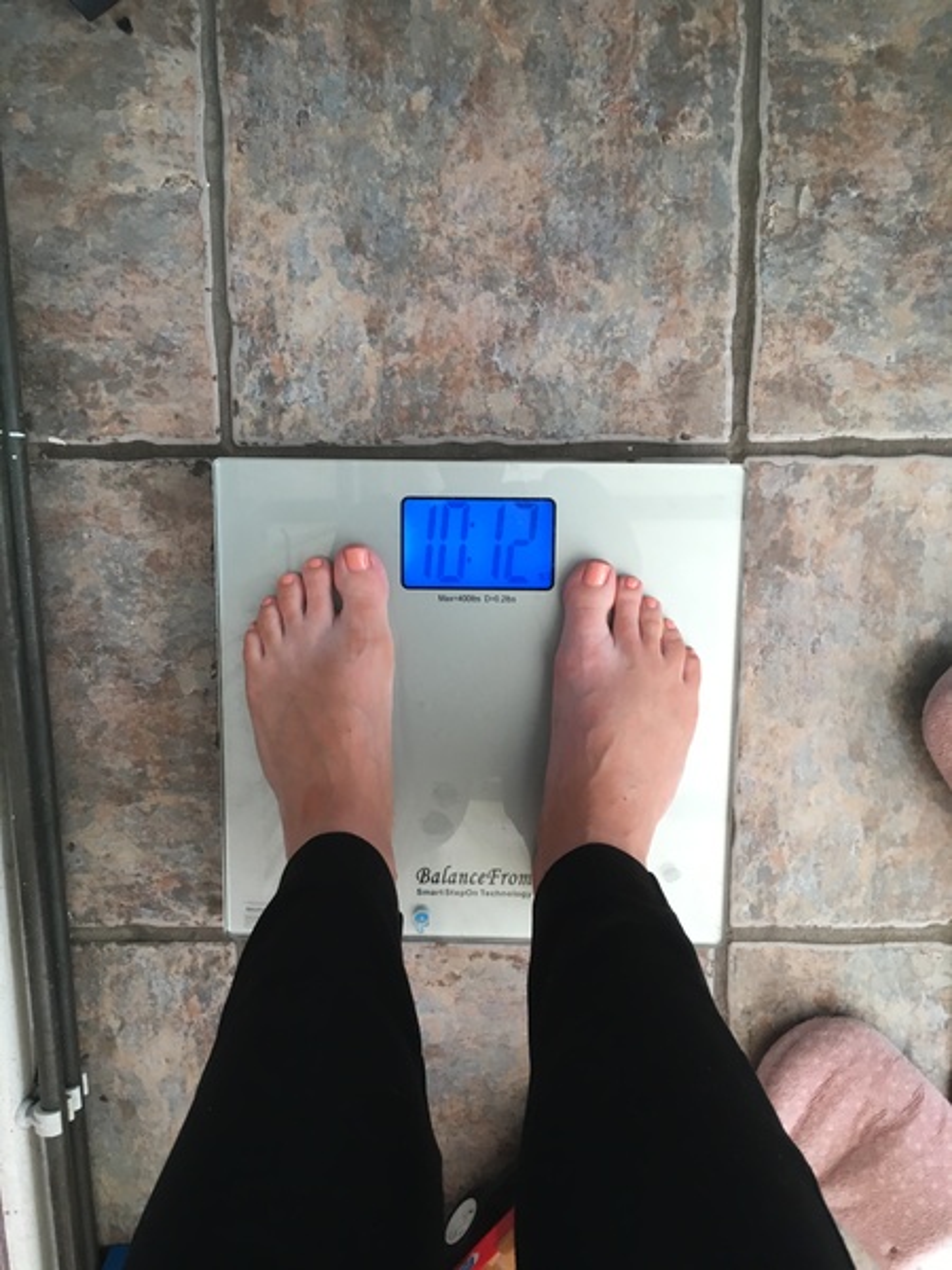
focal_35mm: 29
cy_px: 635
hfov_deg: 48.2
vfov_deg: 61.7
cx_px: 476
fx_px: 1063
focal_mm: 4.15
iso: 100
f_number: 2.2
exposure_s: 1/33
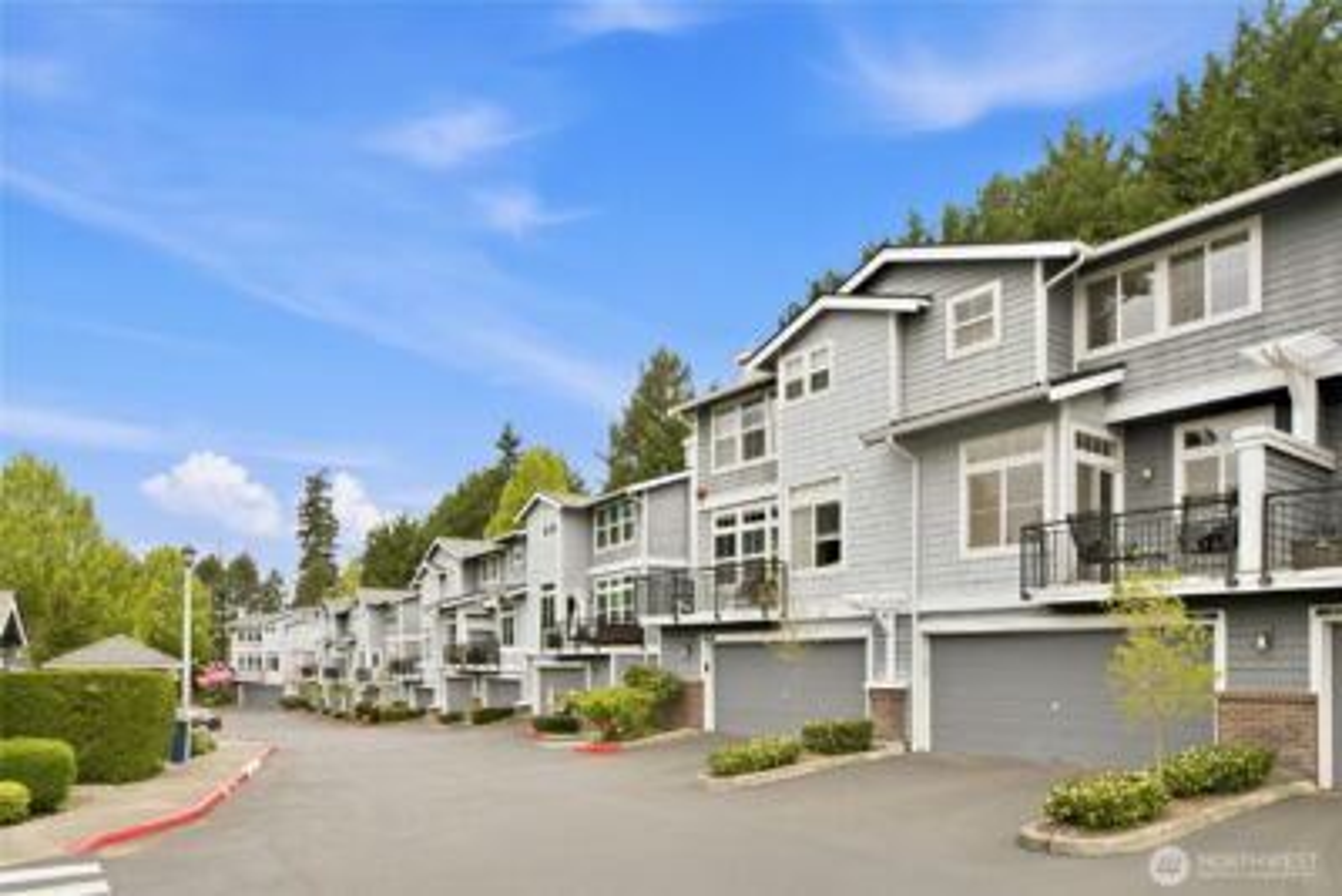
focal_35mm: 22
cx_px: 671
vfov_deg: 57.3
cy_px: 448
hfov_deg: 78.6
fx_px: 820
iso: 400
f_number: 9
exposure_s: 1/80
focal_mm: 22
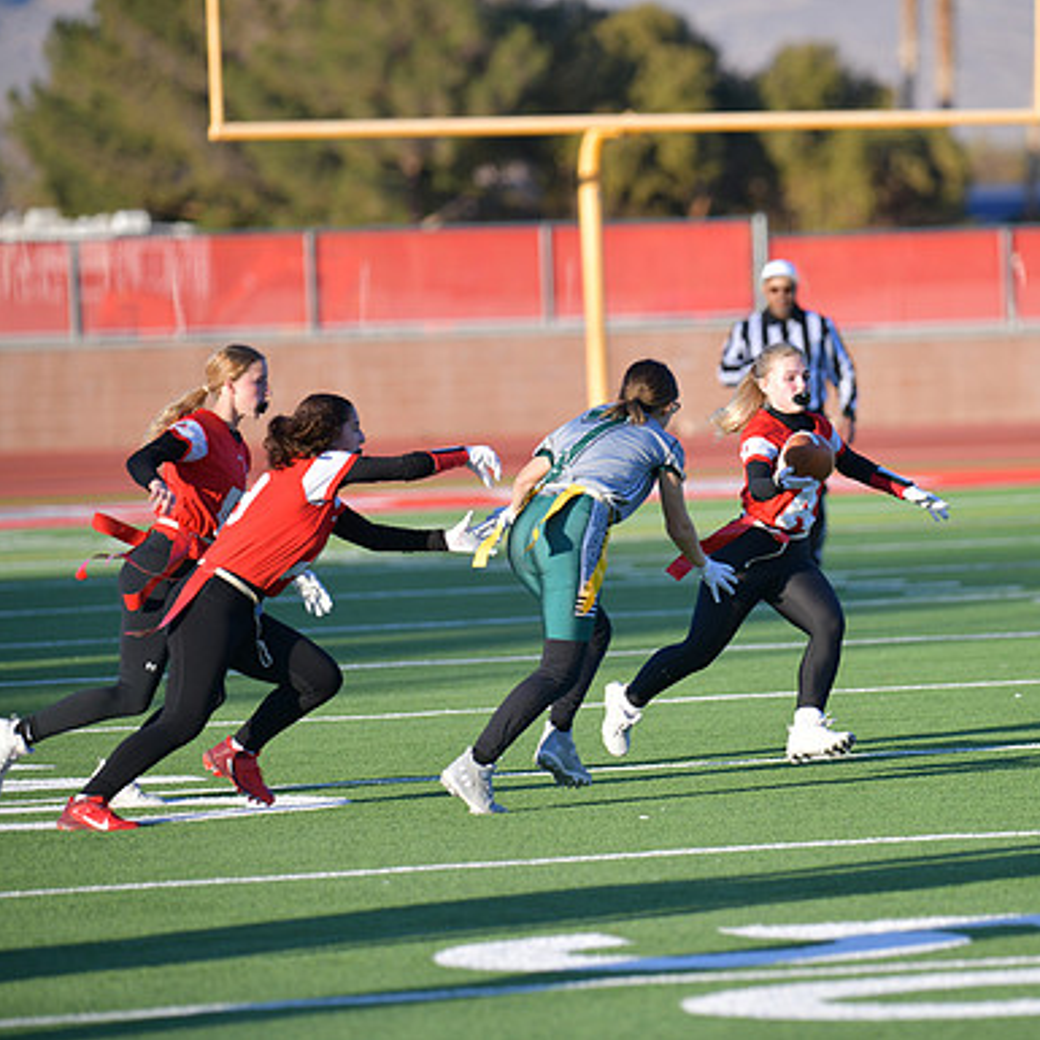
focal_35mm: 282
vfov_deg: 6.2
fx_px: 9585
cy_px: 520
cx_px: 775
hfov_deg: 6.2
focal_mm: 220
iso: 72
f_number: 2.8
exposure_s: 1/800
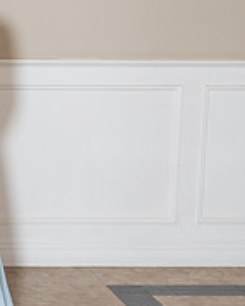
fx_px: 1042
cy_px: 111
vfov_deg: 16.7
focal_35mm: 115
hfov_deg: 12.2
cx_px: -206
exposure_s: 1/160
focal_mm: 38
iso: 640
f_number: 4.5
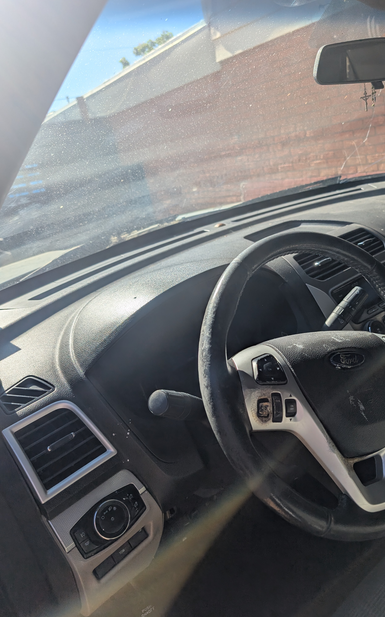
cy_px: 315
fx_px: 436
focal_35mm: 26
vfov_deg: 70.4
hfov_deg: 47.3
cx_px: 234
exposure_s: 1/897
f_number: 1.68
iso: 21
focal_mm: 6.9
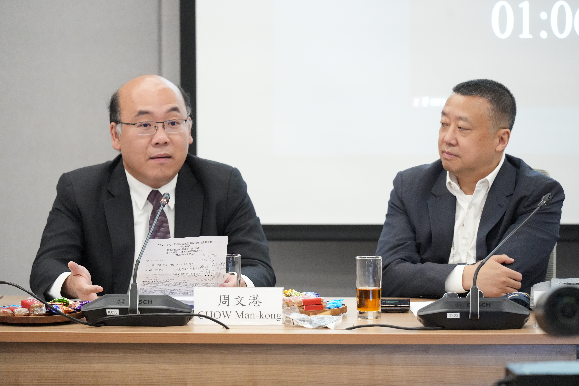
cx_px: 290
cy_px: 193
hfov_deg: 11.0
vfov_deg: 7.3
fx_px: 3007
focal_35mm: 187
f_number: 4
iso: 10000
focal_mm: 187
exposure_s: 1/200
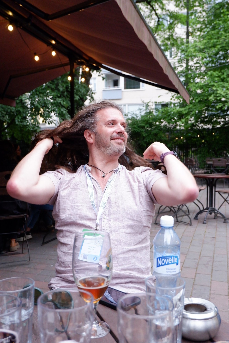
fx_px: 343
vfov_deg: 53.1
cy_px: 172
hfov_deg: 36.9
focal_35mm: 36
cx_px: 114
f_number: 4.4
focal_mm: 24.9
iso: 3200
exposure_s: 1/180
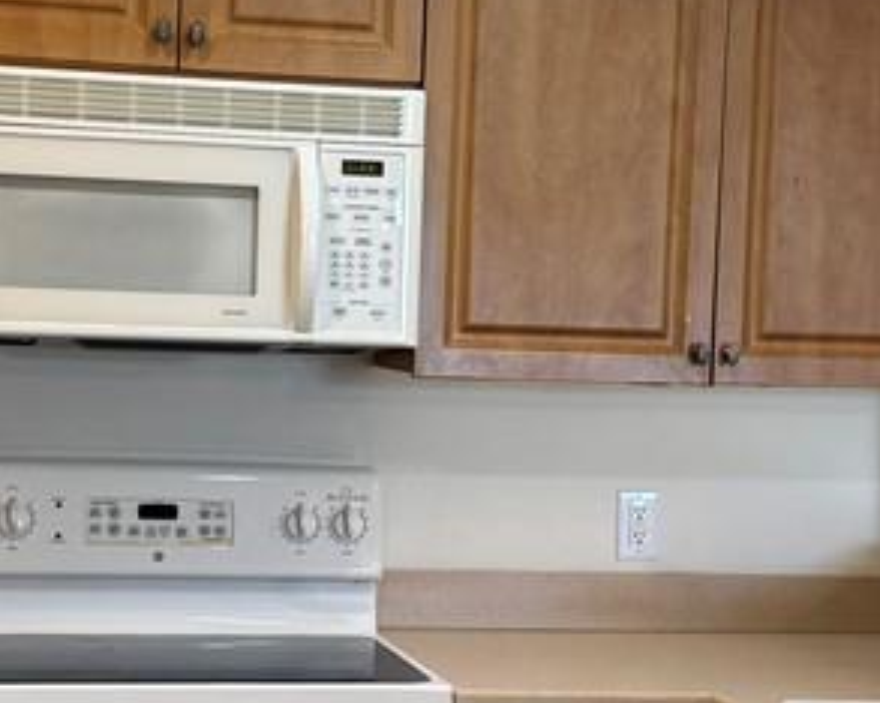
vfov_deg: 18.7
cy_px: 442
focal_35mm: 82
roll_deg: -2.4
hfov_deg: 23.3
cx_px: 378
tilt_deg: -2.1
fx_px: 2134
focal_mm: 6.76
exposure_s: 1/60
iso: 160
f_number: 1.78
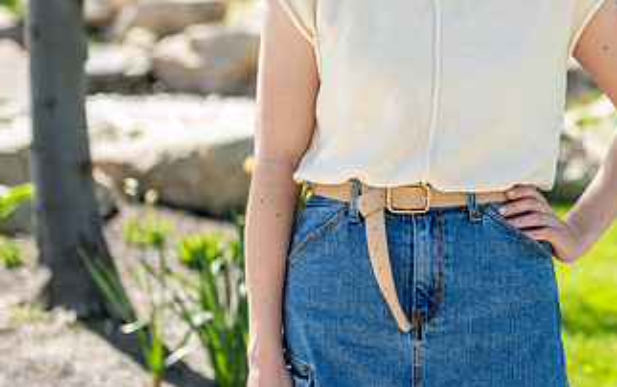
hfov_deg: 15.0
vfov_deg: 9.5
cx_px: 541
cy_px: 44
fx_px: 2323
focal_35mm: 138
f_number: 2.8
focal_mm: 70
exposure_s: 1/320
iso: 50
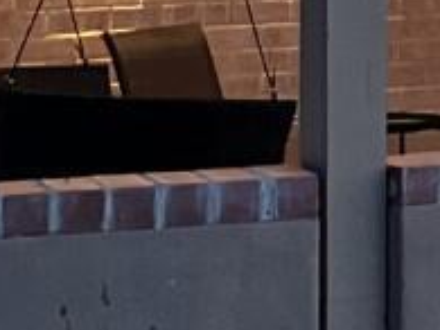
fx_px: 2630
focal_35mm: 207
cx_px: 803
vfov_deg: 7.1
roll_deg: +0.6
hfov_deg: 9.1
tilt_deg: -1.1
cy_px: -167
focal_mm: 3.99
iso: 640
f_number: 1.8
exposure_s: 1/30
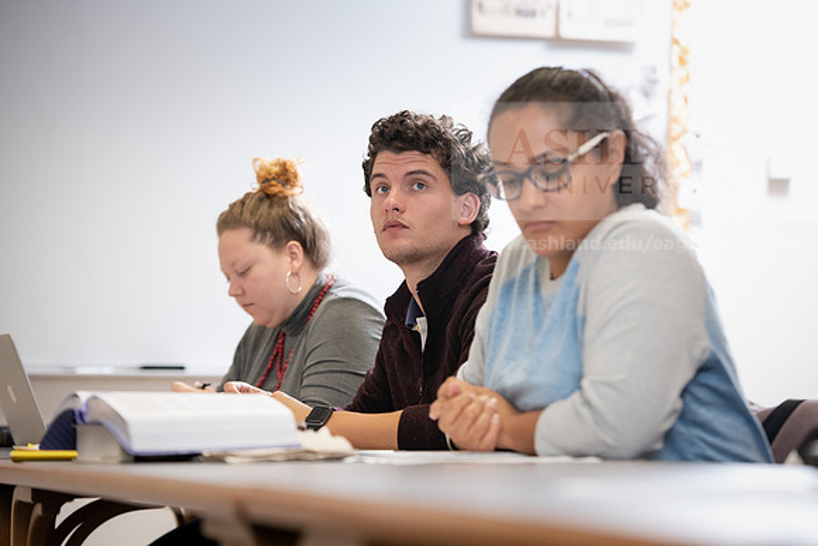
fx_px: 2545
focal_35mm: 112
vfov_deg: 12.2
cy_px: 273
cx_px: 409
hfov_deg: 18.3
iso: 1250
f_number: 4
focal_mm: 112
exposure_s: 1/200
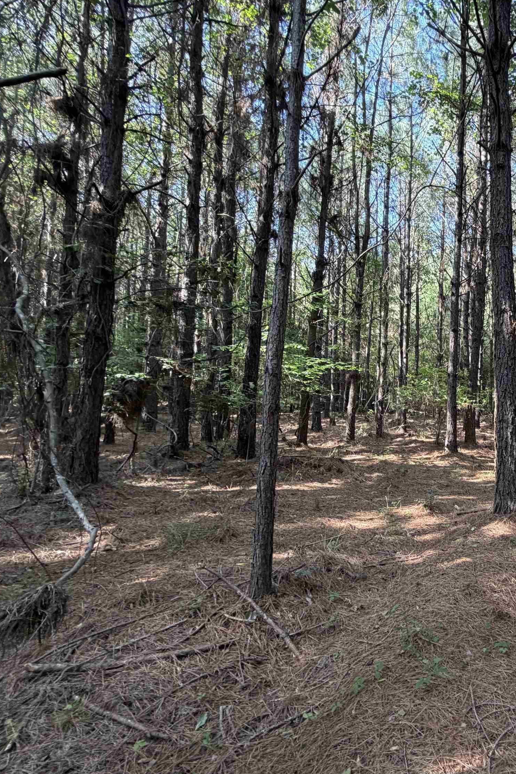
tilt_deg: +3.8
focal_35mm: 20
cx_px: 494
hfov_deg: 51.9
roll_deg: -0.7
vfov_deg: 84.0
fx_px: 430
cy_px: 384
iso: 250
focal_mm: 2.22
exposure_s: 1/121
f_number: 2.2
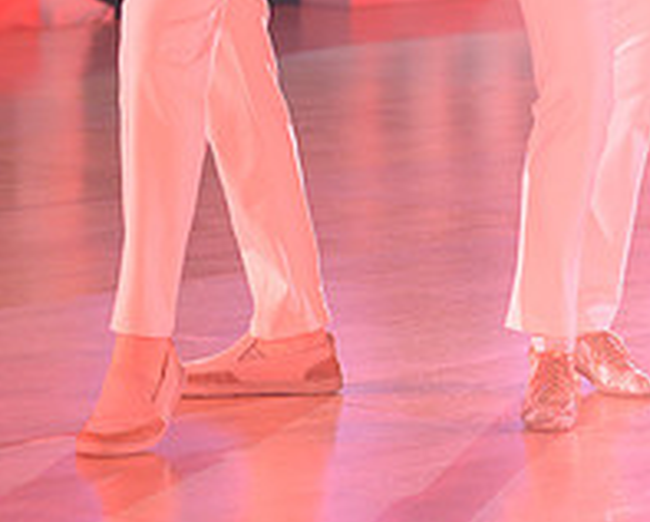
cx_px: 421
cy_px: -238
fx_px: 6374
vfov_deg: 4.7
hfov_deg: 5.8
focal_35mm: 331
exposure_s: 1/250
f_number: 4
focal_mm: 120
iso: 2500
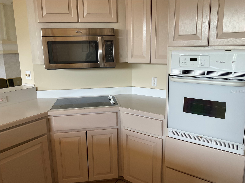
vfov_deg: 48.2
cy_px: 92
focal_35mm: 29
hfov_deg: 61.7
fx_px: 205
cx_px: 122
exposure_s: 1/60
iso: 50
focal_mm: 3
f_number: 1.8
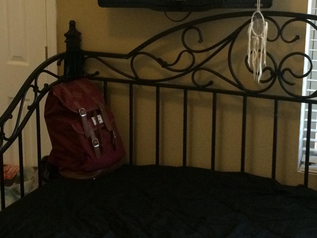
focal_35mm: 70
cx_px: 105
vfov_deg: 20.9
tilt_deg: -14.1
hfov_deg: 27.6
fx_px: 641
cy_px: 75
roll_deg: +0.6
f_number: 2.2
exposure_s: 1/30
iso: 320
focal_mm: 4.15
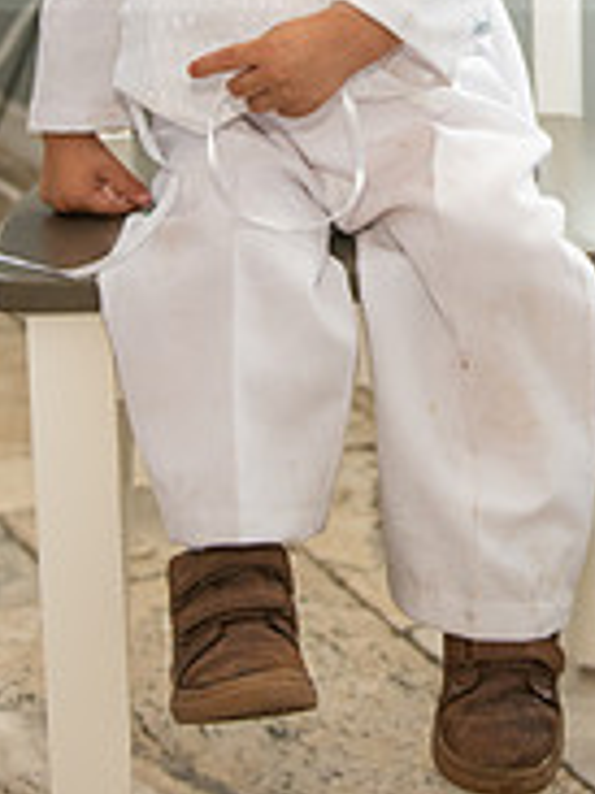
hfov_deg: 12.9
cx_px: 464
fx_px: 2616
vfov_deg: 16.7
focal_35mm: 114
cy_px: -89
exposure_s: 1/125
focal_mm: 32
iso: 320
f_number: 2.8
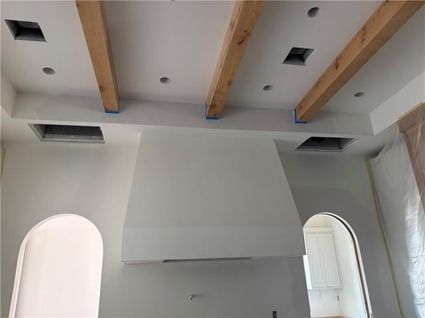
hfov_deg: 67.3
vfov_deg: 53.1
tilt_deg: +20.8
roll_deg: +2.7
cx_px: 212
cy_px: 159
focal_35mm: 26
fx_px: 319
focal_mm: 5.96
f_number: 1.6
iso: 125
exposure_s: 1/60
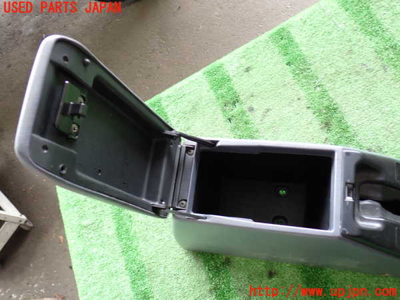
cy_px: 150
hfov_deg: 56.8
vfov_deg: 44.2
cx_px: 200
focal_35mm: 32
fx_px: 370
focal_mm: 5.79
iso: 200
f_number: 2.4
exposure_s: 1/40
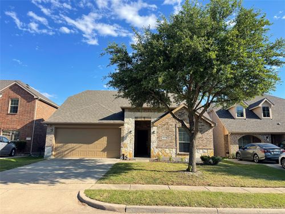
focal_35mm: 25
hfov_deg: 69.4
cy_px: 107
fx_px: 206
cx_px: 142
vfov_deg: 54.9
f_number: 1.6
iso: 32
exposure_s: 1/1883
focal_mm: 5.1
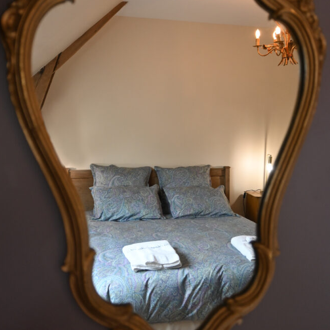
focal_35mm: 40
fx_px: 431
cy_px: 114
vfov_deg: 41.4
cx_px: 158
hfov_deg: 41.9
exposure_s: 1/125
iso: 800
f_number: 3.8
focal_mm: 20
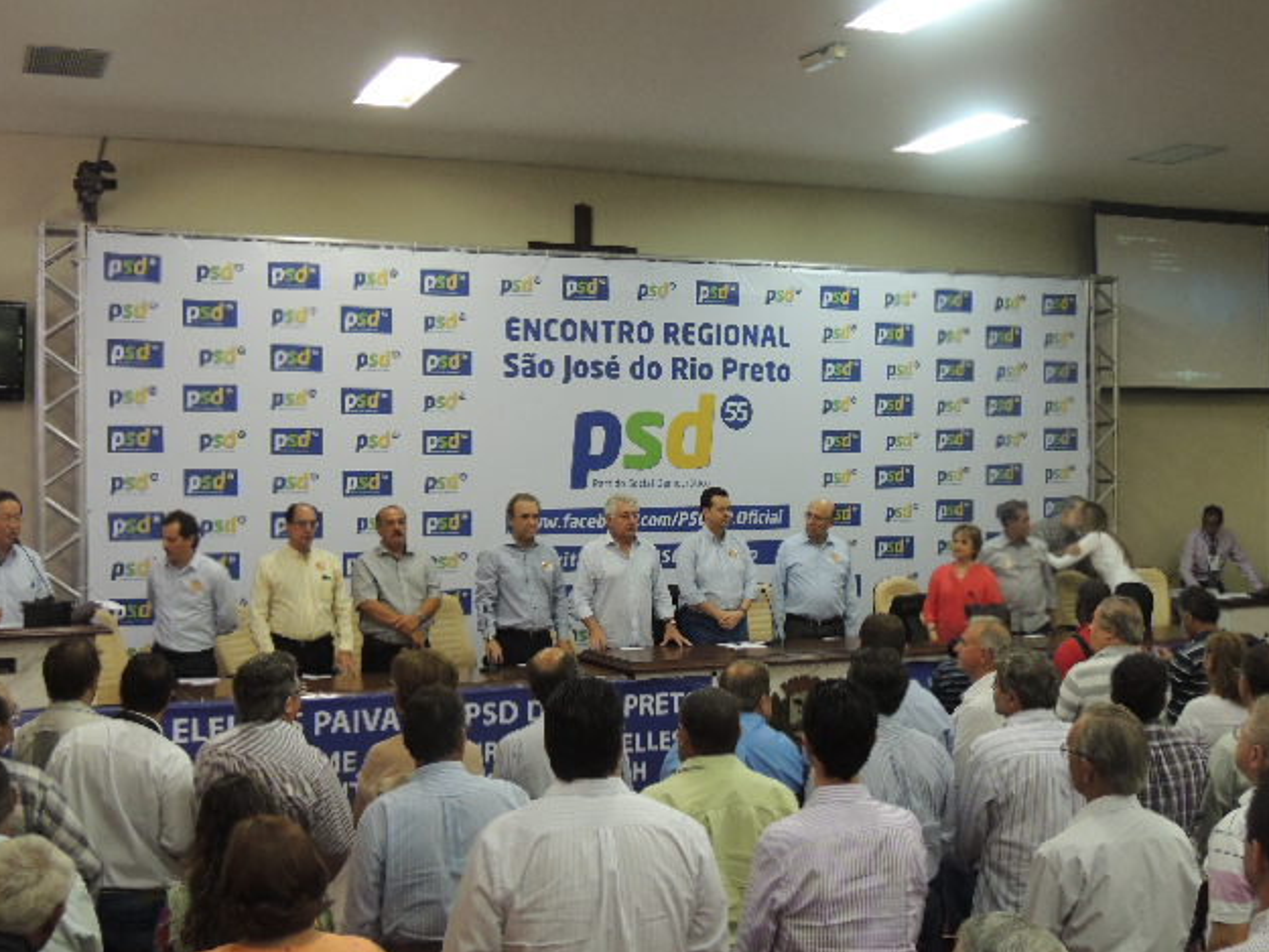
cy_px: 469
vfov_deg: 32.9
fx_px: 1613
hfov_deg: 42.9
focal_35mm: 44
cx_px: 640
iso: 400
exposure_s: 1/40
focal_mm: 7.6
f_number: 3.4
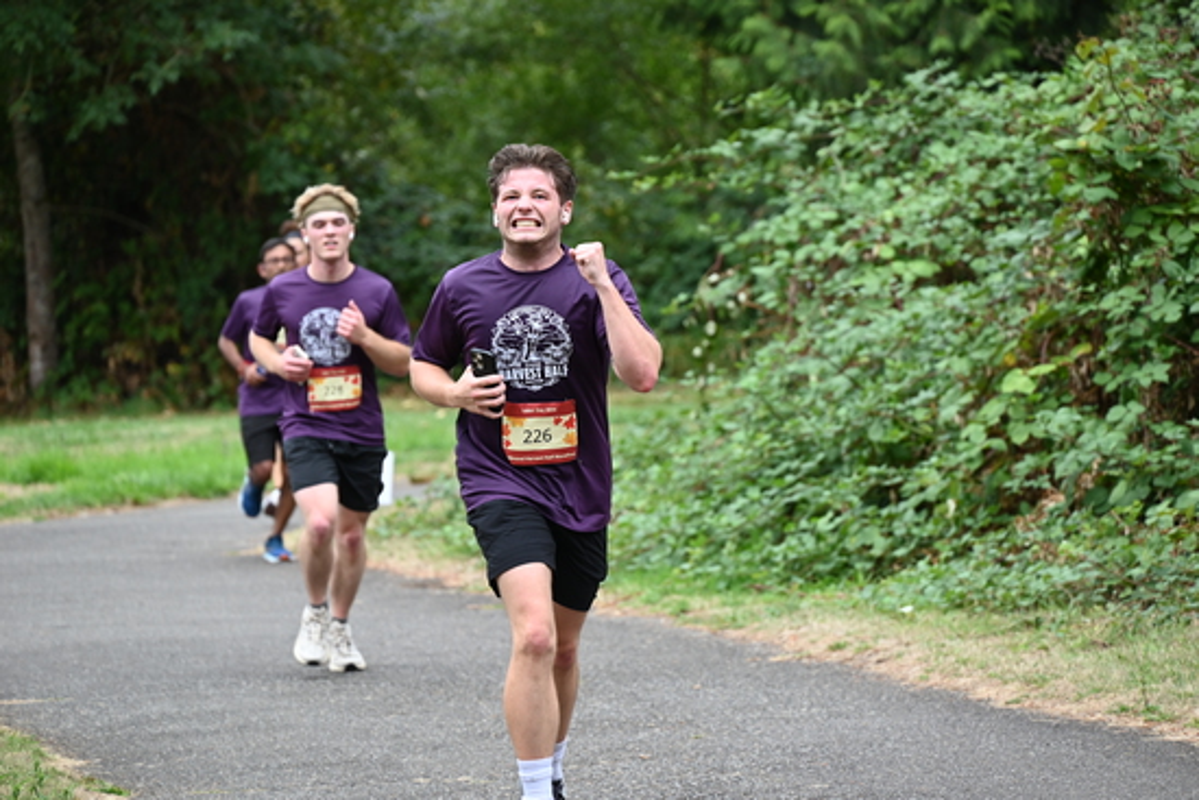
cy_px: 400
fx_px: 6662
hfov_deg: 10.3
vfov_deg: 6.9
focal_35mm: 200
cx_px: 600
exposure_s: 1/250
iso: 450
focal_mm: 200
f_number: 6.3
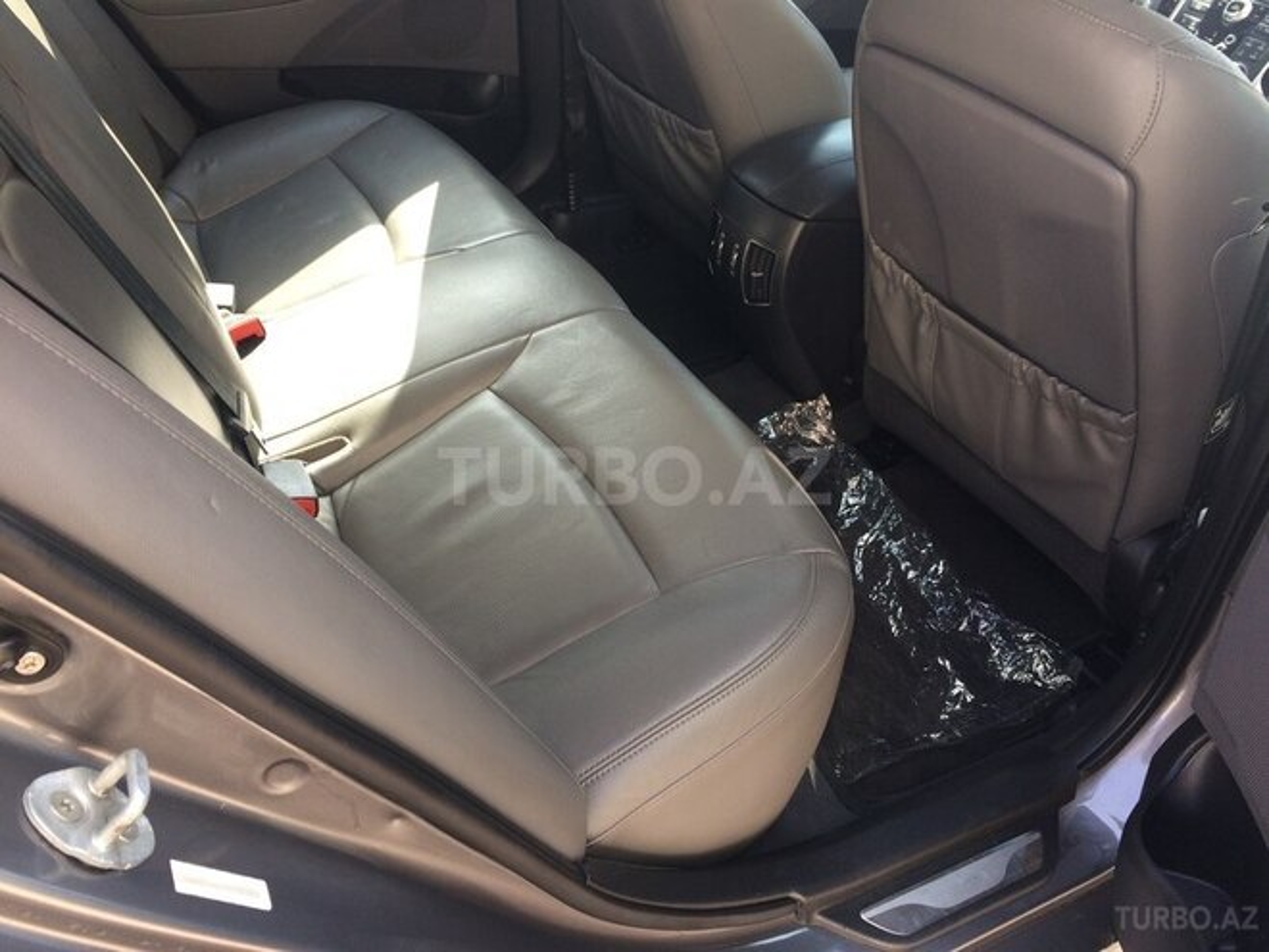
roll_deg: -5.4
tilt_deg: -39.3
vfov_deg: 48.2
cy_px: 476
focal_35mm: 29
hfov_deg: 61.7
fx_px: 1063
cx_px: 634
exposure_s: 1/100
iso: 40
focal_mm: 4.15
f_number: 2.2
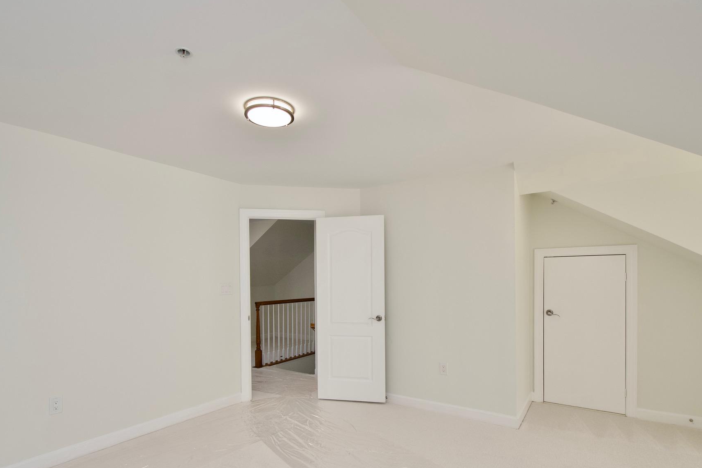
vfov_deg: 67.0
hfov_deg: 90.0
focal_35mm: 18
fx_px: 351
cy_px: 271
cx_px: 341
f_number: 7.1
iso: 320
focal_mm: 10
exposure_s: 1/200
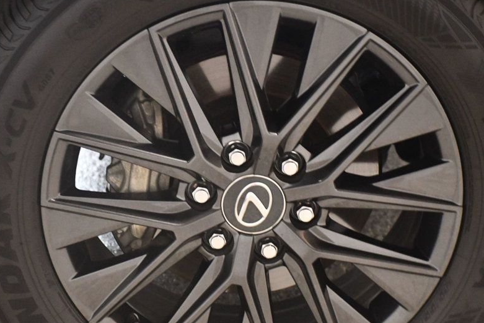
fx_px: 1587
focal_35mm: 118
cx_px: 250
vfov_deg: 11.6
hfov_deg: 17.3
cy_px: 199
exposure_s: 1/60
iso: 6400
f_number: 5
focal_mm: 60
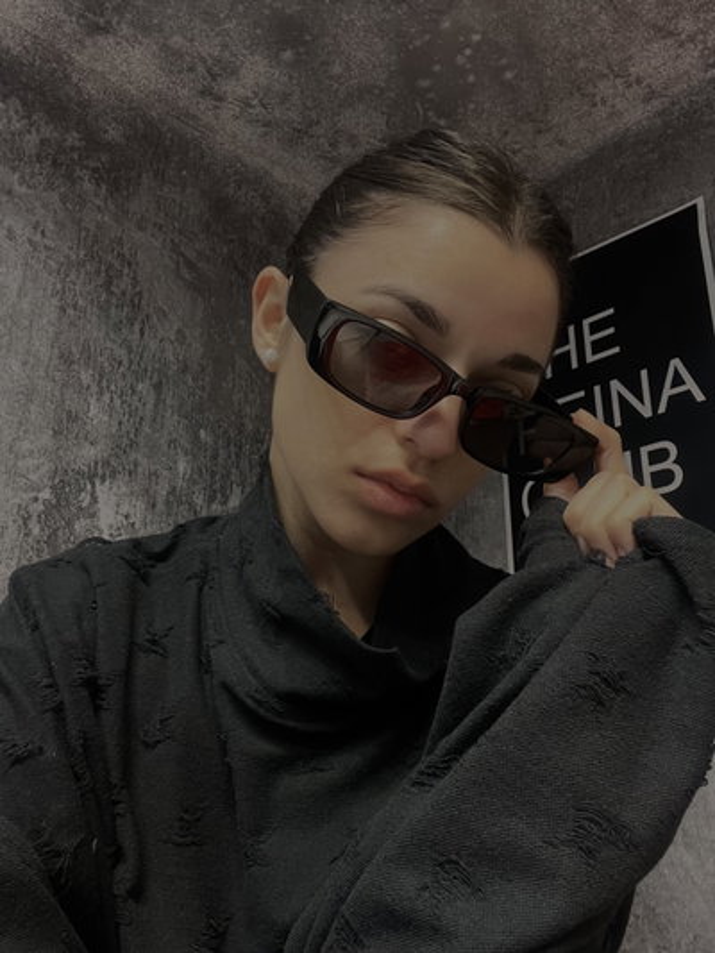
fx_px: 826
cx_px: 358
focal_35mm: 30
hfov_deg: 46.8
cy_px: 476
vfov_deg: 60.0
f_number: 2.2
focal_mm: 2.71
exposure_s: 1/25
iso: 320
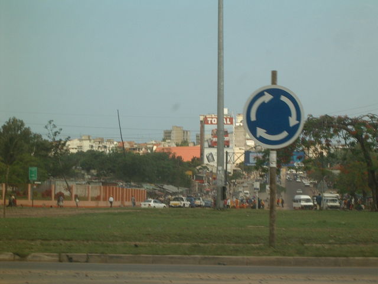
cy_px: 142
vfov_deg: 13.0
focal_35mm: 114
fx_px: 1245
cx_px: 189
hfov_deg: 17.3
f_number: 9
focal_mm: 17.4
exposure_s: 1/160
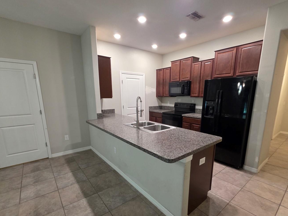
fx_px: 133
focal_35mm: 16
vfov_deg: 77.5
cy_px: 126
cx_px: 151
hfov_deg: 94.4
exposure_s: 1/60
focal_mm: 2.2
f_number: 1.9
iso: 320
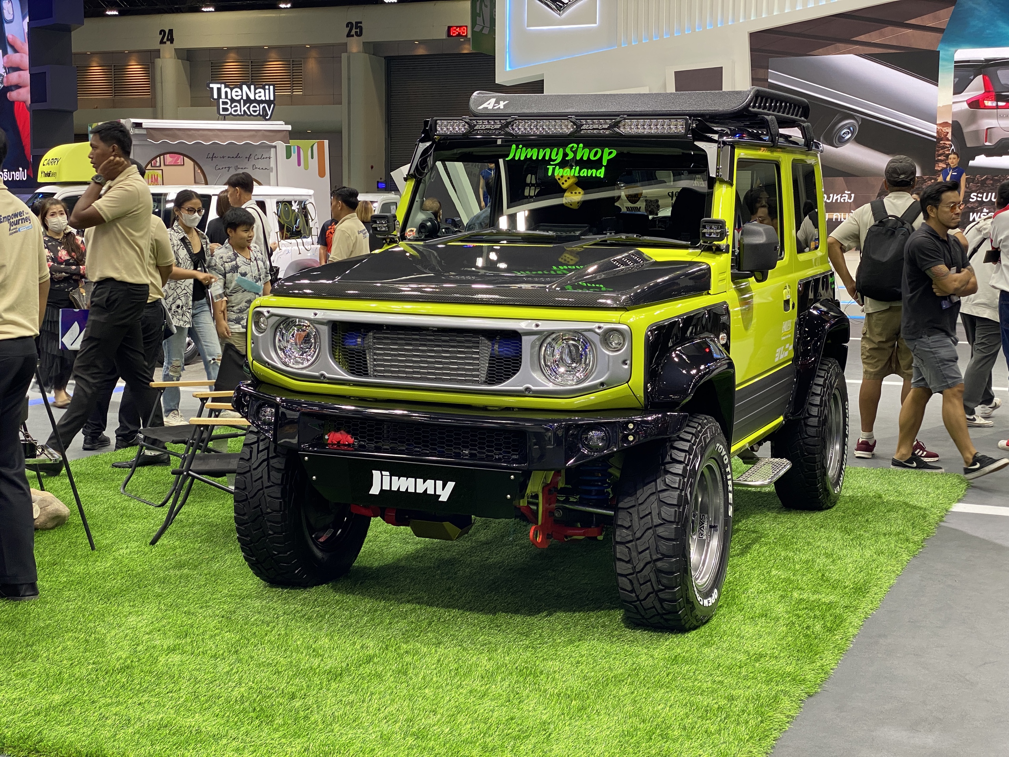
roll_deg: -0.5
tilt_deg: -6.0
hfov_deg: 36.8
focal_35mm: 52
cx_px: 504
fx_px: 1516
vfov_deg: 28.0
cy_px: 378
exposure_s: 1/100
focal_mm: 6
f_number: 2
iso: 64
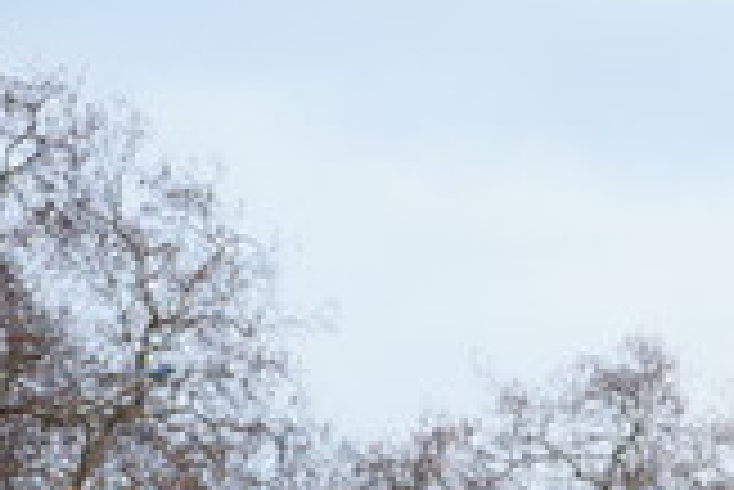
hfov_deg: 8.8
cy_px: 879
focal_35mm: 226
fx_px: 4609
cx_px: 1301
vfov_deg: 6.0
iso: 400
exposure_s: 1/80
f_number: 5.6
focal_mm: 41
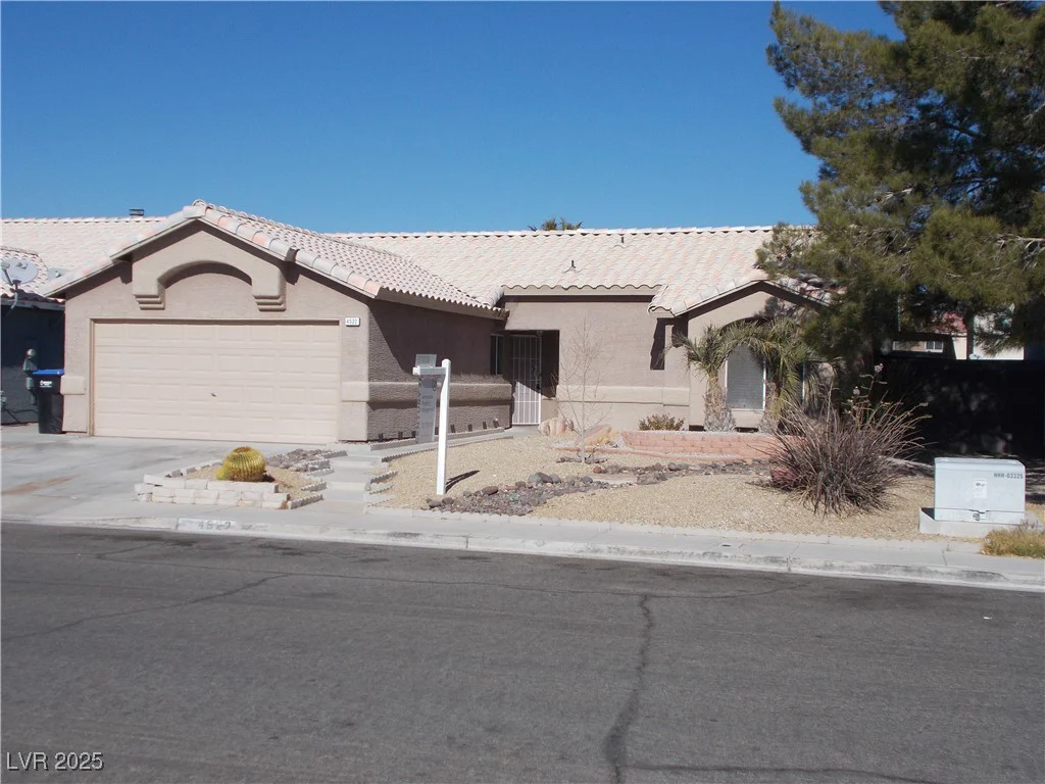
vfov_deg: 32.9
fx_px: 1328
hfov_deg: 42.9
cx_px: 522
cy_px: 392
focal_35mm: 44
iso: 80
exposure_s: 1/200
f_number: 10.6
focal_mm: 7.9
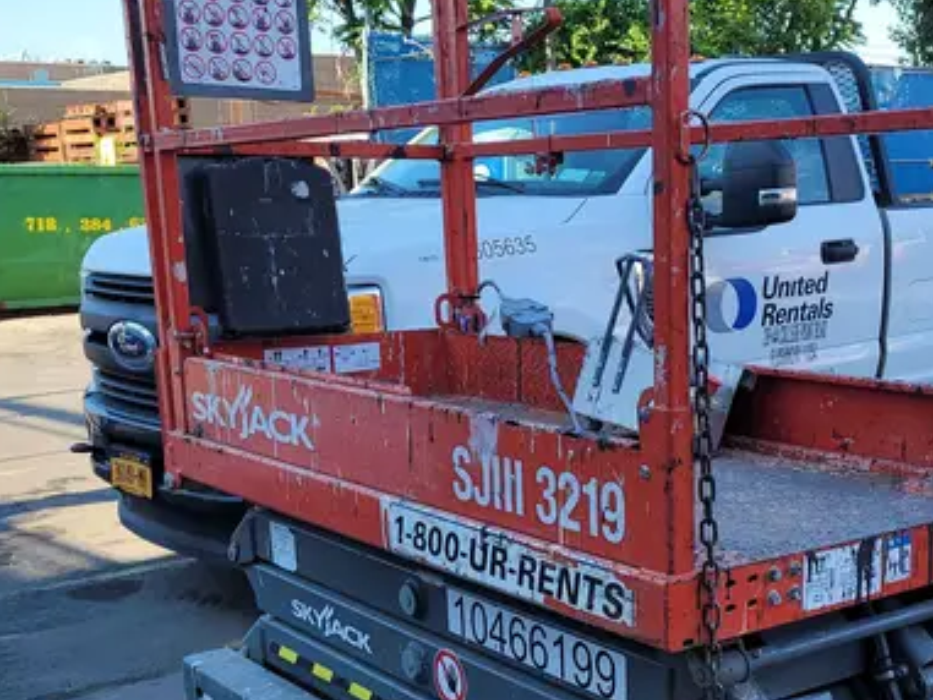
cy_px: 527
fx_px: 1348
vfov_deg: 28.7
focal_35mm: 50
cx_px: 661
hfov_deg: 37.5
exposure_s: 1/637
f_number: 1.8
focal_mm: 5.4
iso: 40
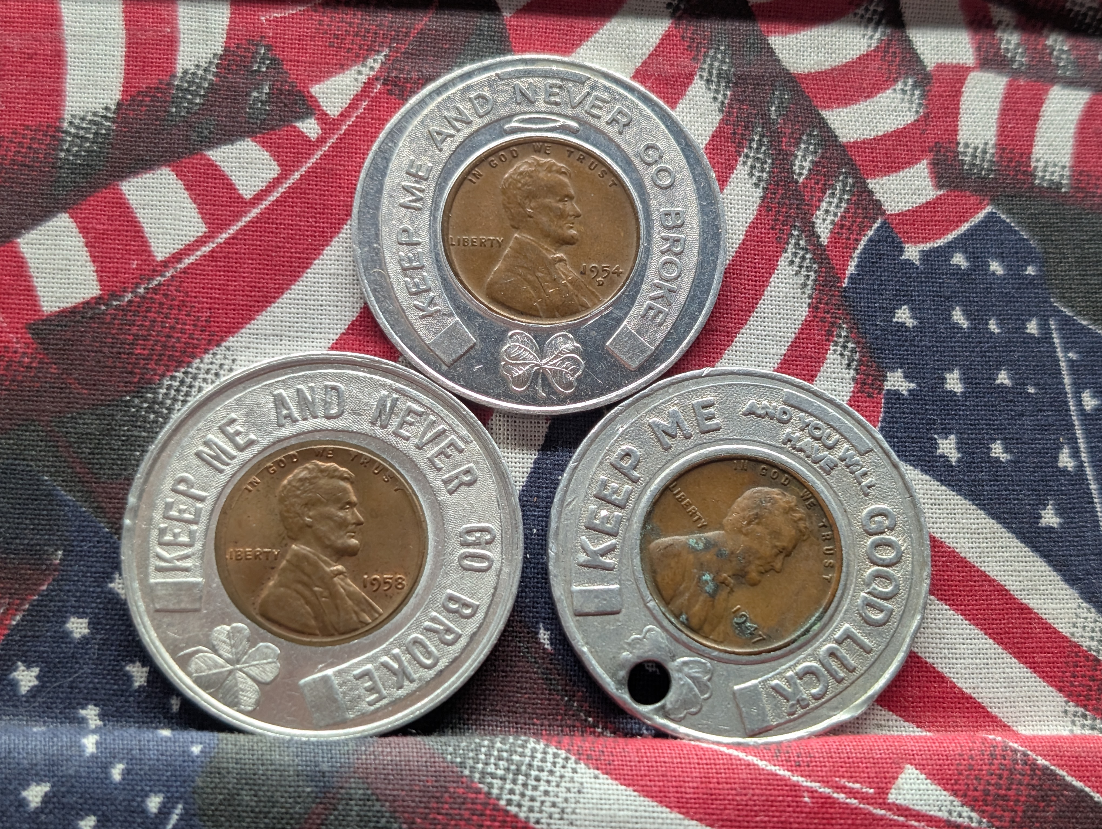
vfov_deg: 29.7
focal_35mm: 49
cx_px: 551
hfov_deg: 38.9
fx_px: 1562
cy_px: 414
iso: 121
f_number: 1.68
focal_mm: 6.9
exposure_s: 1/110
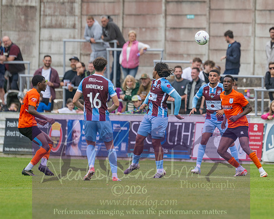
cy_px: 75
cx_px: 198
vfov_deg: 2.3
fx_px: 5390
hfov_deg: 2.9
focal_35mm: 665
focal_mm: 300
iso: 320
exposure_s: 1/1250
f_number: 2.8
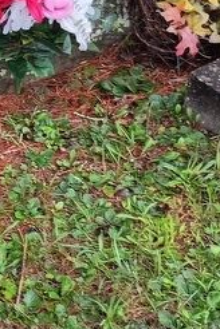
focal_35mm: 98
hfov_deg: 13.3
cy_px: 8
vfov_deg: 20.2
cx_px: -98
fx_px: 898
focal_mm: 4.27
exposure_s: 1/60
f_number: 1.8
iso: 177
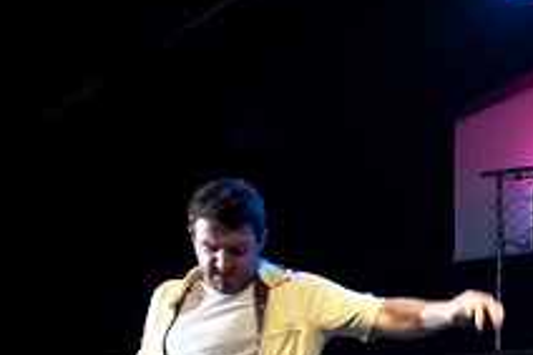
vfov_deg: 15.8
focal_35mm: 82
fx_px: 1213
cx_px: 671
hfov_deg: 22.5
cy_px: 452
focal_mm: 20
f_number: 2.8
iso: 6400
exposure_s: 1/80
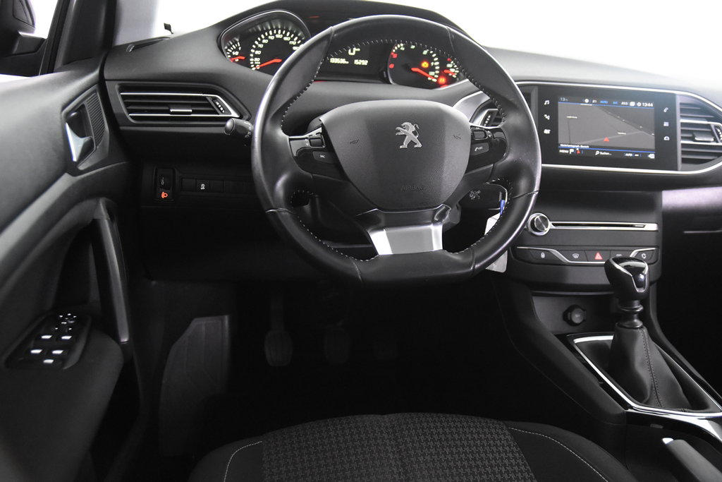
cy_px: 241
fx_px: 722
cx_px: 361
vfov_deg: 36.9
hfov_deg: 53.1
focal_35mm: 36
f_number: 3
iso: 4500
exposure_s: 1/40
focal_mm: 24
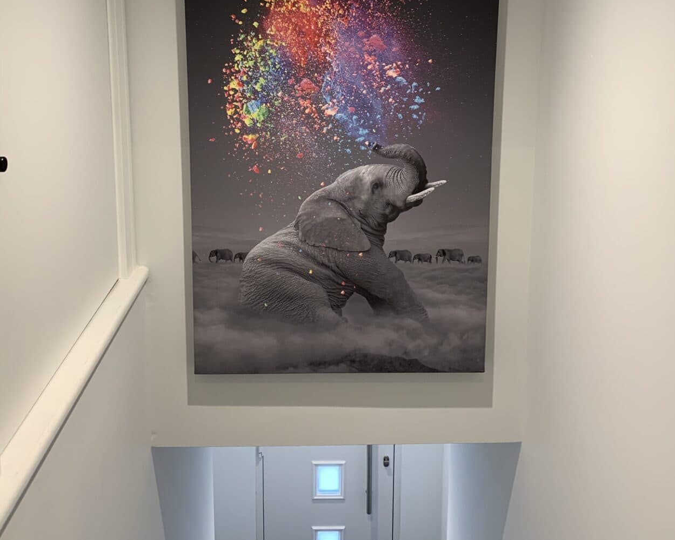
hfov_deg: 46.8
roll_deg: +1.8
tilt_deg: -9.4
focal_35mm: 39
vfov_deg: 37.2
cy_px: 124
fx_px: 779
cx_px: 328
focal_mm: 4.25
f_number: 1.8
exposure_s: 1/50
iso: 80
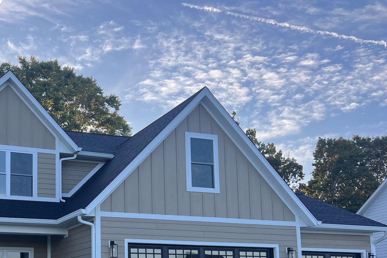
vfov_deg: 27.7
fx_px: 505
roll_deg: +0.6
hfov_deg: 39.7
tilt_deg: +7.2
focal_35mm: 47
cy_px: 228
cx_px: 60
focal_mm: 5.7
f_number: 1.5
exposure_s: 1/763
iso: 50
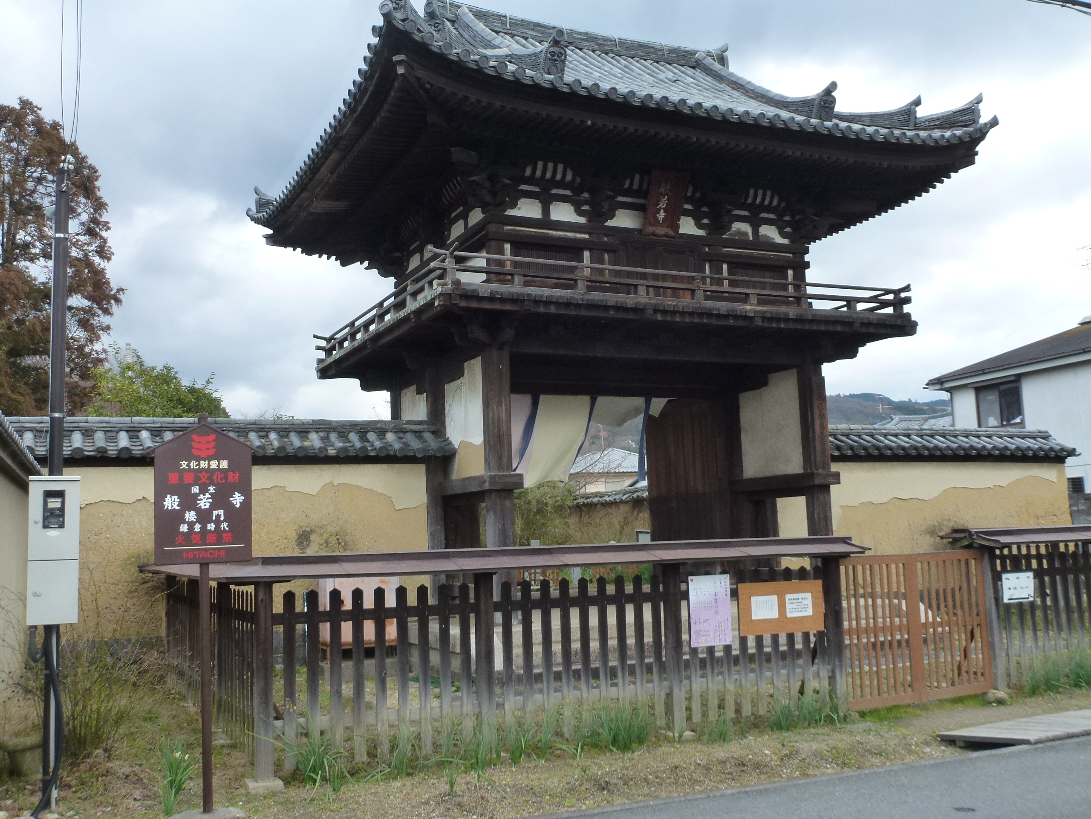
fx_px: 1040
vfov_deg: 42.9
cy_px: 410
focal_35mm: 33
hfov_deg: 55.4
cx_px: 546
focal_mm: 5.9
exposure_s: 1/160
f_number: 4
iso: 160
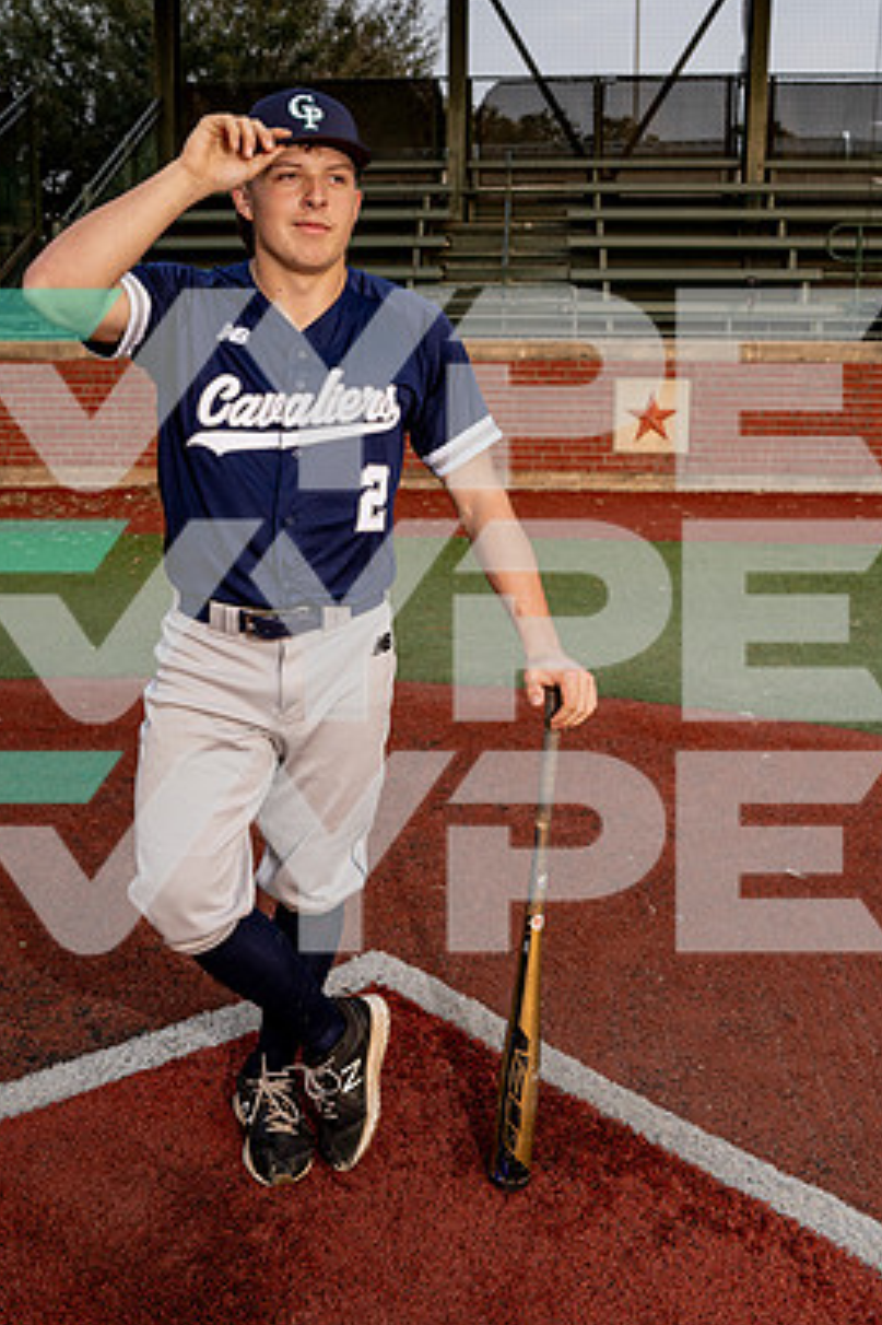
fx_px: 1434
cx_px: 416
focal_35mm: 39
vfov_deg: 49.5
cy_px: 623
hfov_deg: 34.2
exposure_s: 1/250
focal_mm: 35
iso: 250
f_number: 5.6
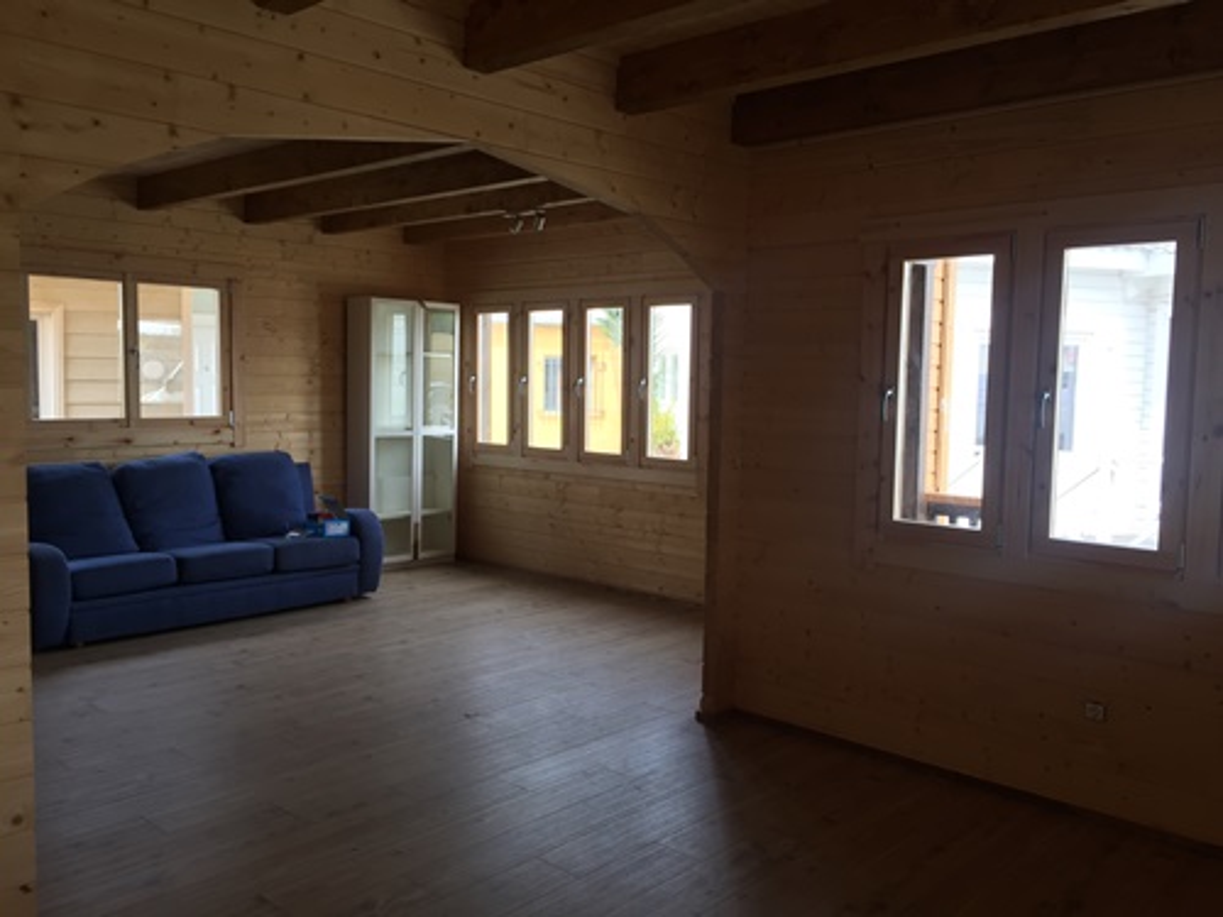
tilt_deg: -4.2
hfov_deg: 61.7
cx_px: 612
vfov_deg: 48.2
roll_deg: -1.4
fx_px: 1025
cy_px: 458
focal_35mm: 29
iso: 40
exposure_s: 1/100
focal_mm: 4.15
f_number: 2.2
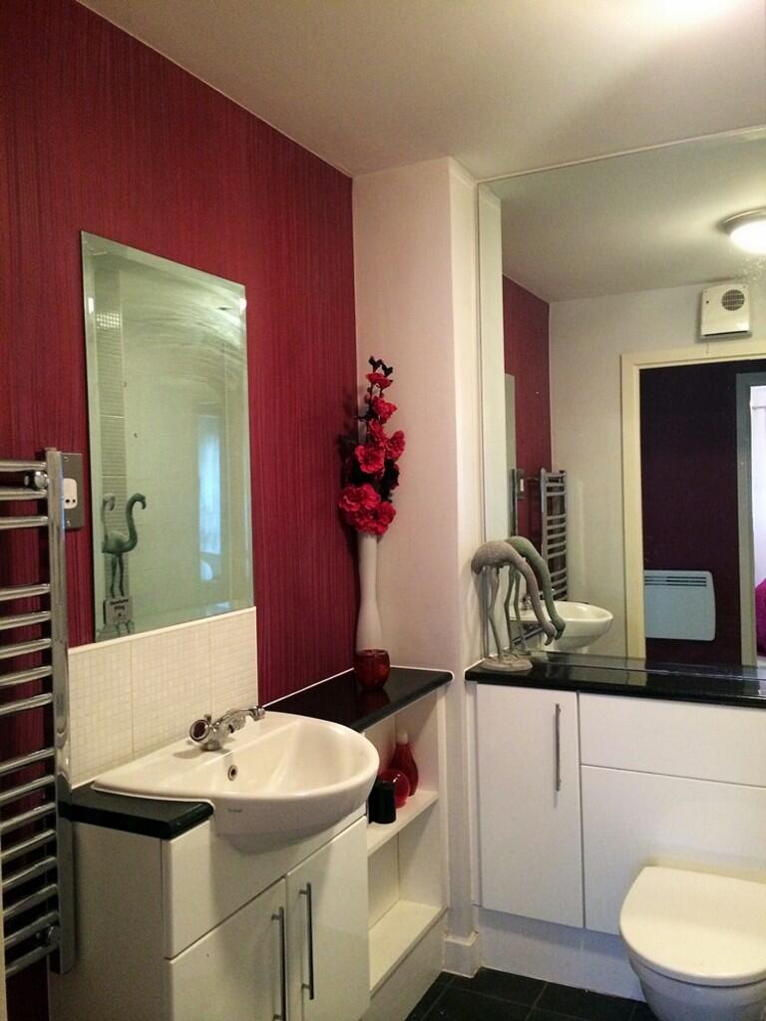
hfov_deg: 46.8
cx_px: 383
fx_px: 885
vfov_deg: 60.0
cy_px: 510
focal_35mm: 30
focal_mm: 4.12
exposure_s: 1/17
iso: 320
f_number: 2.2
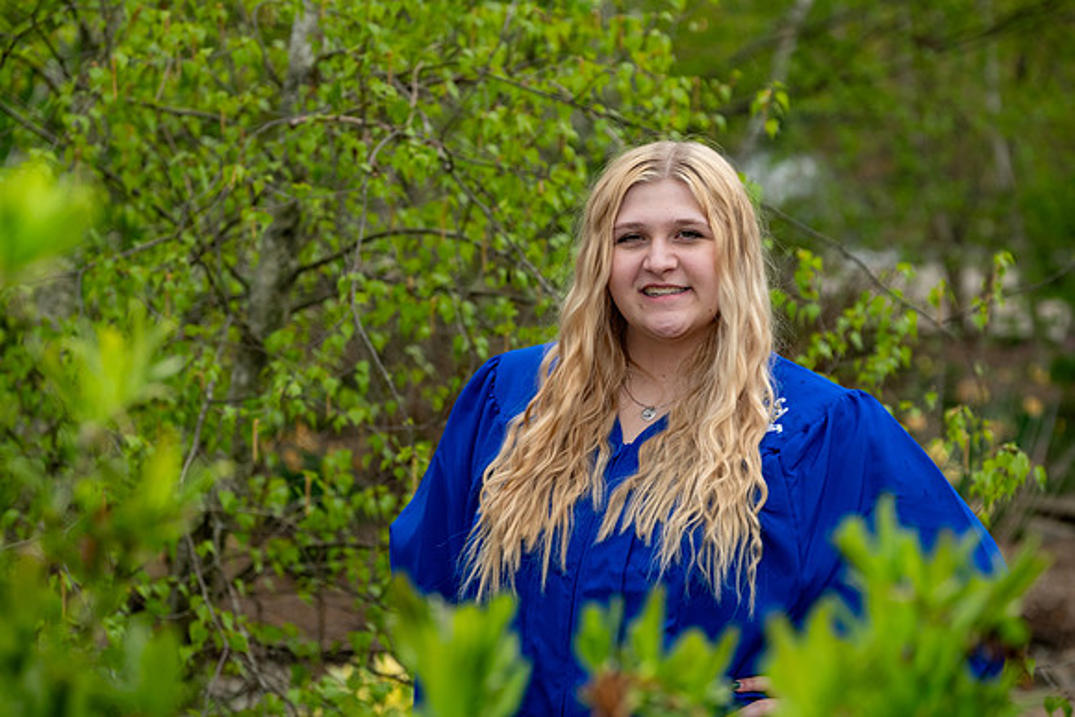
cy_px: 358
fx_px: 4241
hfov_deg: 14.4
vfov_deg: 9.7
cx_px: 538
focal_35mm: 142
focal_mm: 94.5
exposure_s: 1/250
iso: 250
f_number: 4.5
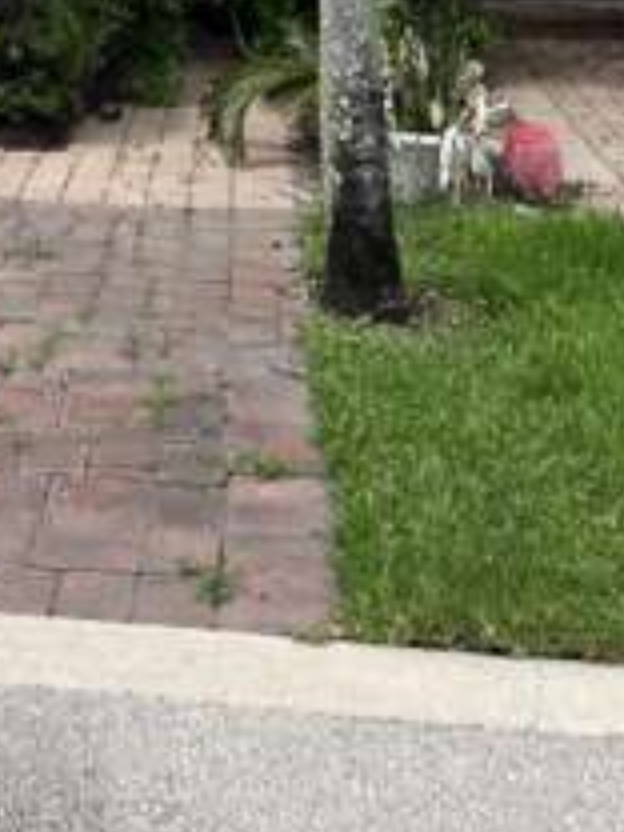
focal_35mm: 80
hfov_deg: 17.8
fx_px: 1923
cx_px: -60
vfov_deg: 20.9
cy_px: -404
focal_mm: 5.7
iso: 50
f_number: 1.5
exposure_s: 1/3571
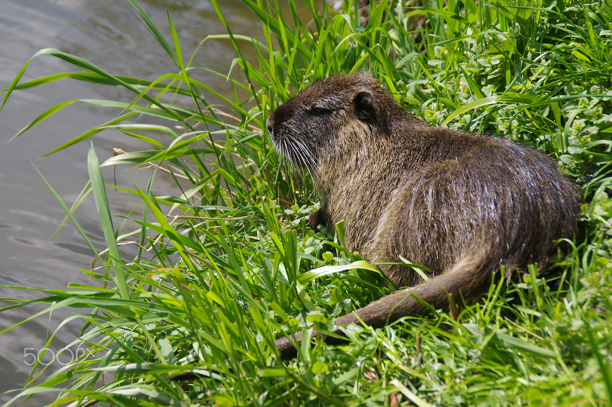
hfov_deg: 17.5
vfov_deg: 11.7
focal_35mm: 117
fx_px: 1987
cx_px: 306
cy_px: 204
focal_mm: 78
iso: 100
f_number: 5.6
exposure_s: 1/250
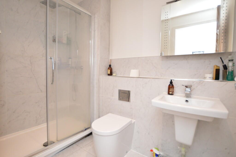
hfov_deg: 92.5
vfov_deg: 69.6
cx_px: 118
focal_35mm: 17
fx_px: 113
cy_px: 78
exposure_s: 1/60
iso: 1000
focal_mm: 11.5
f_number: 3.5
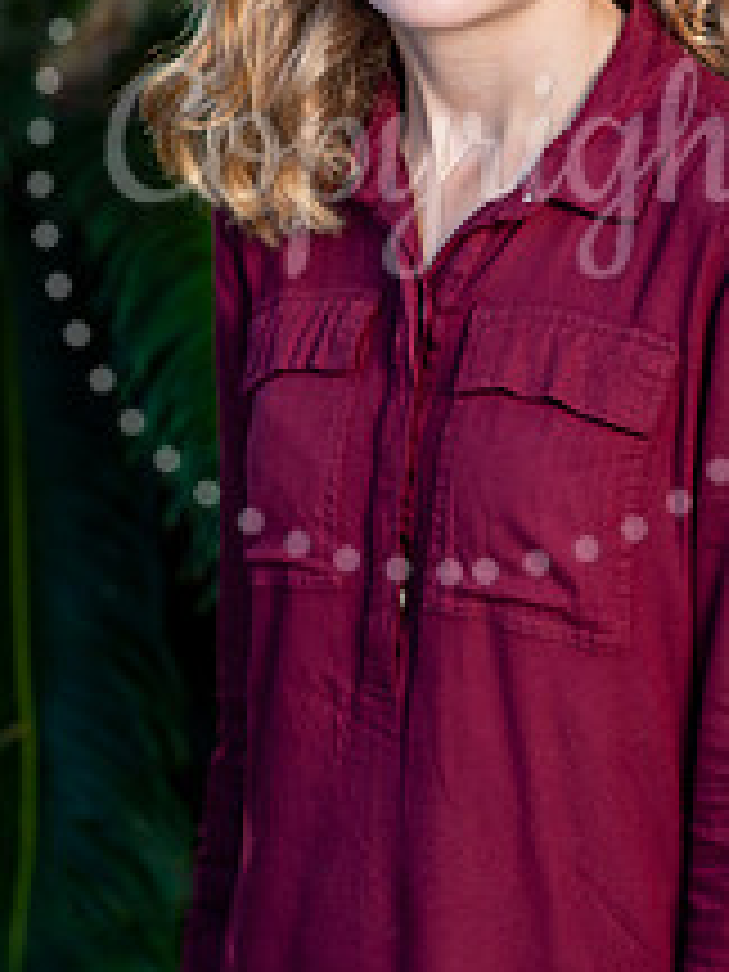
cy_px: 158
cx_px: 452
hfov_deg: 8.7
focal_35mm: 170
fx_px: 4774
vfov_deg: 11.6
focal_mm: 85
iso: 200
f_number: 4
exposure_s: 1/160
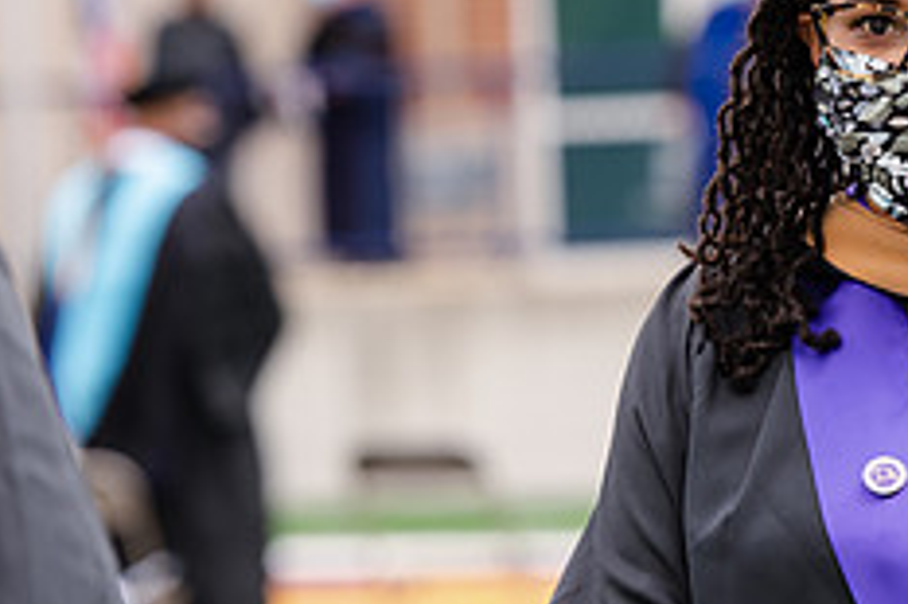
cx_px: 939
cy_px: 236
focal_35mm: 398
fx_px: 10031
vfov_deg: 3.4
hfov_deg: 5.2
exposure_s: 1/500
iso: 400
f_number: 5
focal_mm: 160
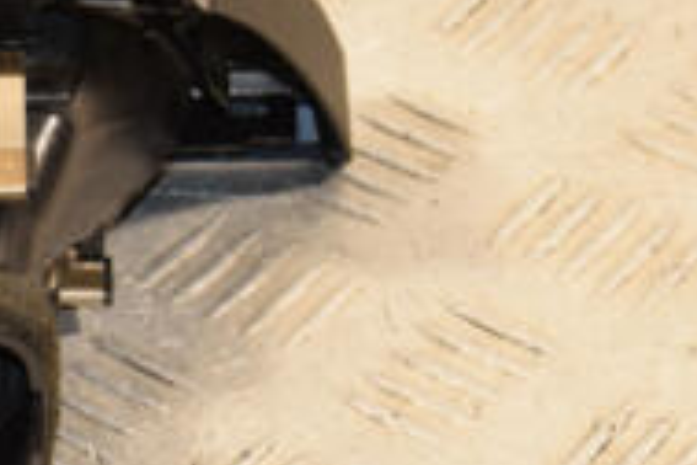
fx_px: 4801
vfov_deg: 5.5
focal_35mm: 248
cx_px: -136
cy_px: 258
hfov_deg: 8.2
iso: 800
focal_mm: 52
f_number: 6.3
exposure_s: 1/200
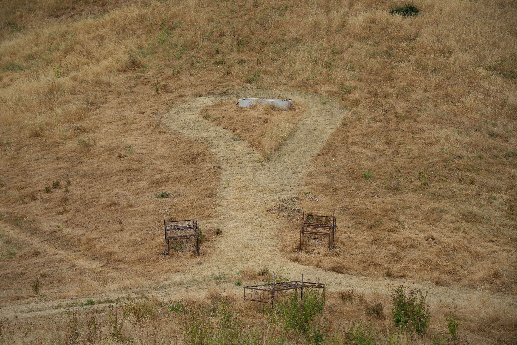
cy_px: 172
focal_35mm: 91
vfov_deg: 15.0
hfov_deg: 22.4
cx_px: 258
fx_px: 1307
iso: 200
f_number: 5.6
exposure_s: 1/1000
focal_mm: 91
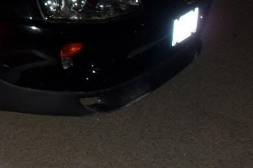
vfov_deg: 14.6
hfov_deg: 20.5
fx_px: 646
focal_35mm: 92
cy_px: -5
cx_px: -60
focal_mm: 6.3
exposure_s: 1/45
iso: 160
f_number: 2.8
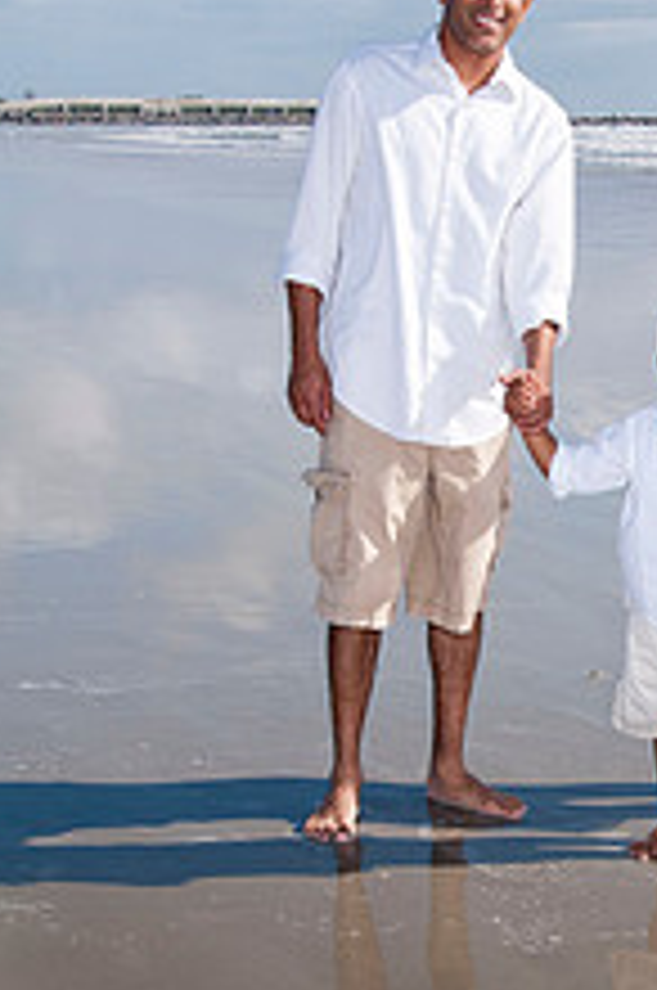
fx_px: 2362
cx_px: 637
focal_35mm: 86
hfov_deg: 15.6
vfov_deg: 23.5
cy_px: 675
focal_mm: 28
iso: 100
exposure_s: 1/250
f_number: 11
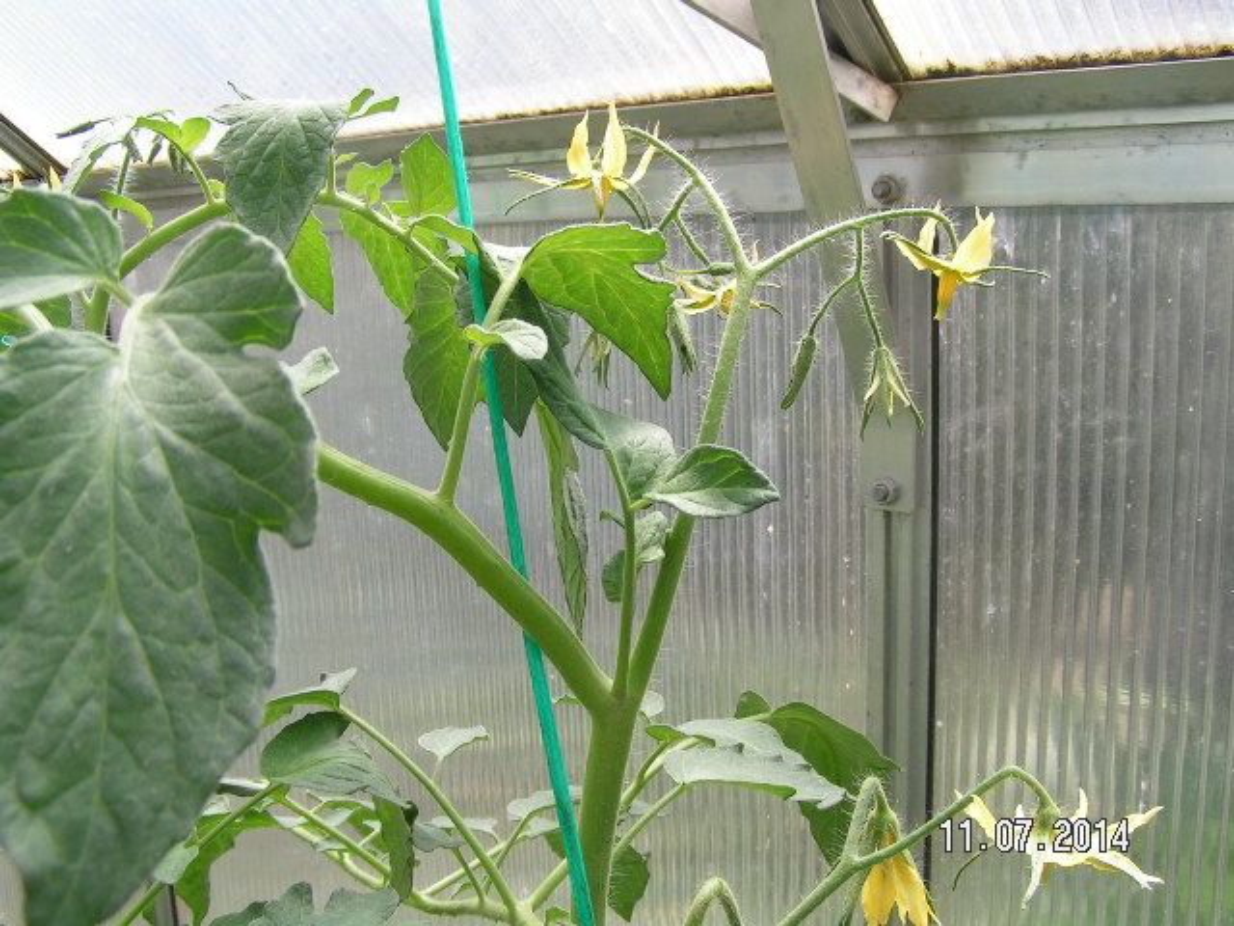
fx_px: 1355
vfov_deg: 37.7
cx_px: 617
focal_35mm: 38
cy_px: 463
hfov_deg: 49.0
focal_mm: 5.8
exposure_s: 1/160
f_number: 5
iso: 50
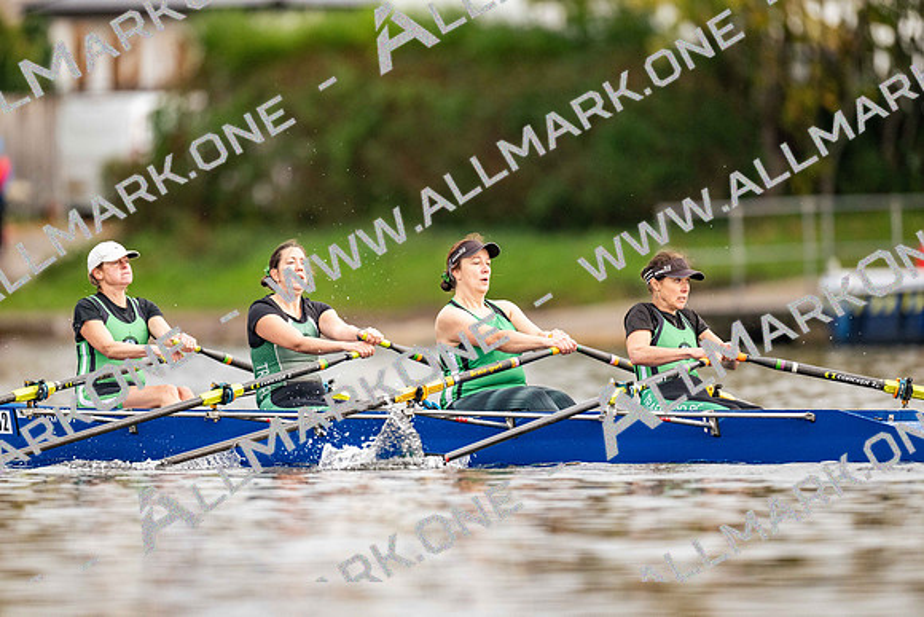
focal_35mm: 600
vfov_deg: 2.3
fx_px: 15403
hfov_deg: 3.4
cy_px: 308
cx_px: 462
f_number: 4
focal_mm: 600
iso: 2200
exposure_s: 1/2500
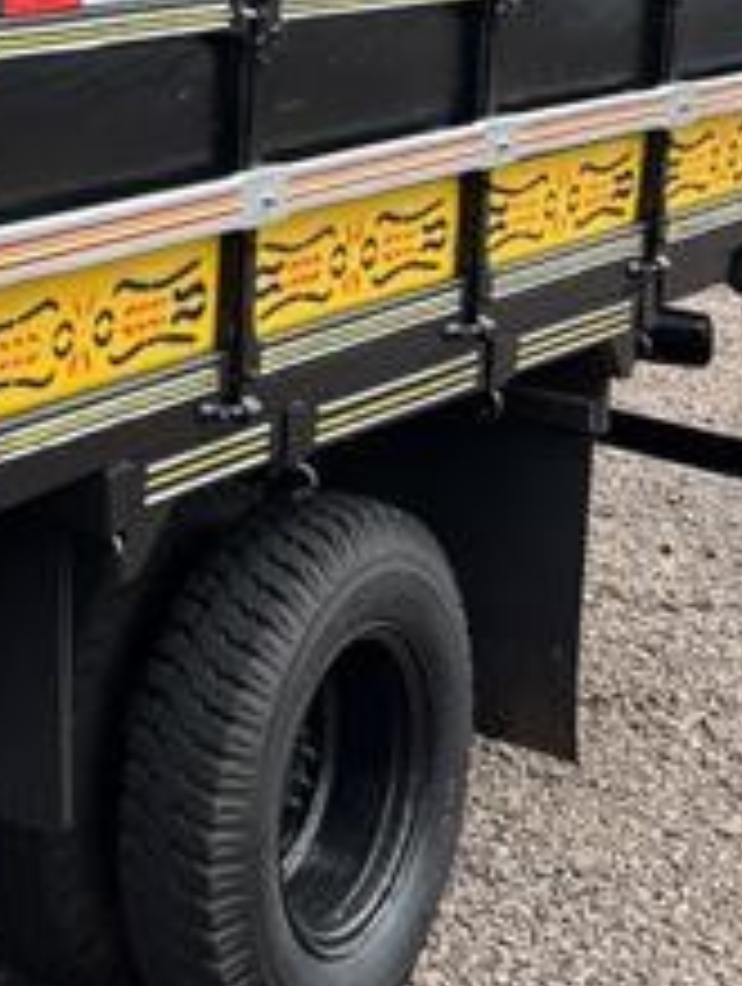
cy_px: -189
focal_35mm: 91
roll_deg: -2.1
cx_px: -283
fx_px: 2593
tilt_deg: +0.1
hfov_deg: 15.3
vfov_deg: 20.2
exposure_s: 1/1695
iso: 50
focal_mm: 5.96
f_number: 1.6
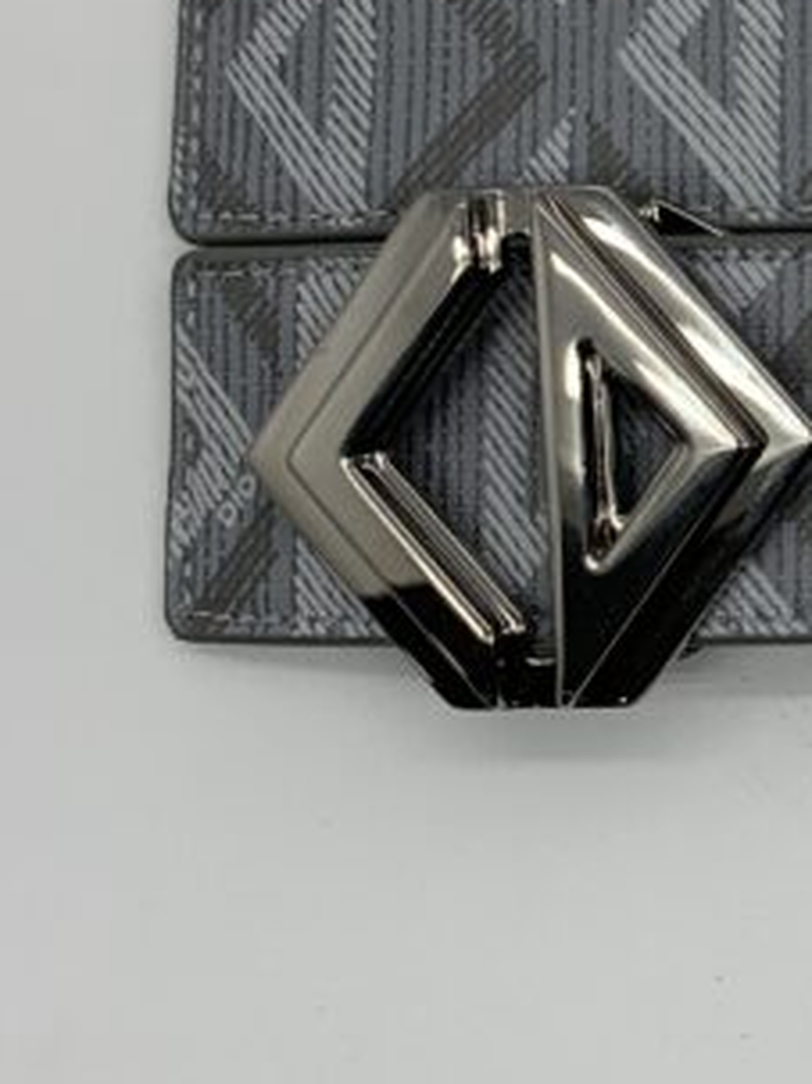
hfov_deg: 15.0
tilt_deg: -81.9
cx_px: 1370
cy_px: 290
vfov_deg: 22.1
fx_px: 2754
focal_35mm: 88
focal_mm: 4.25
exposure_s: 1/143
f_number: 1.8
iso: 25
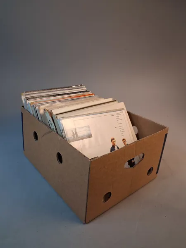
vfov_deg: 65.3
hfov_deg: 51.4
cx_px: 93
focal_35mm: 27
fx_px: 193
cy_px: 124
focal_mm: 4
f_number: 1.8
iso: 400
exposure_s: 1/100
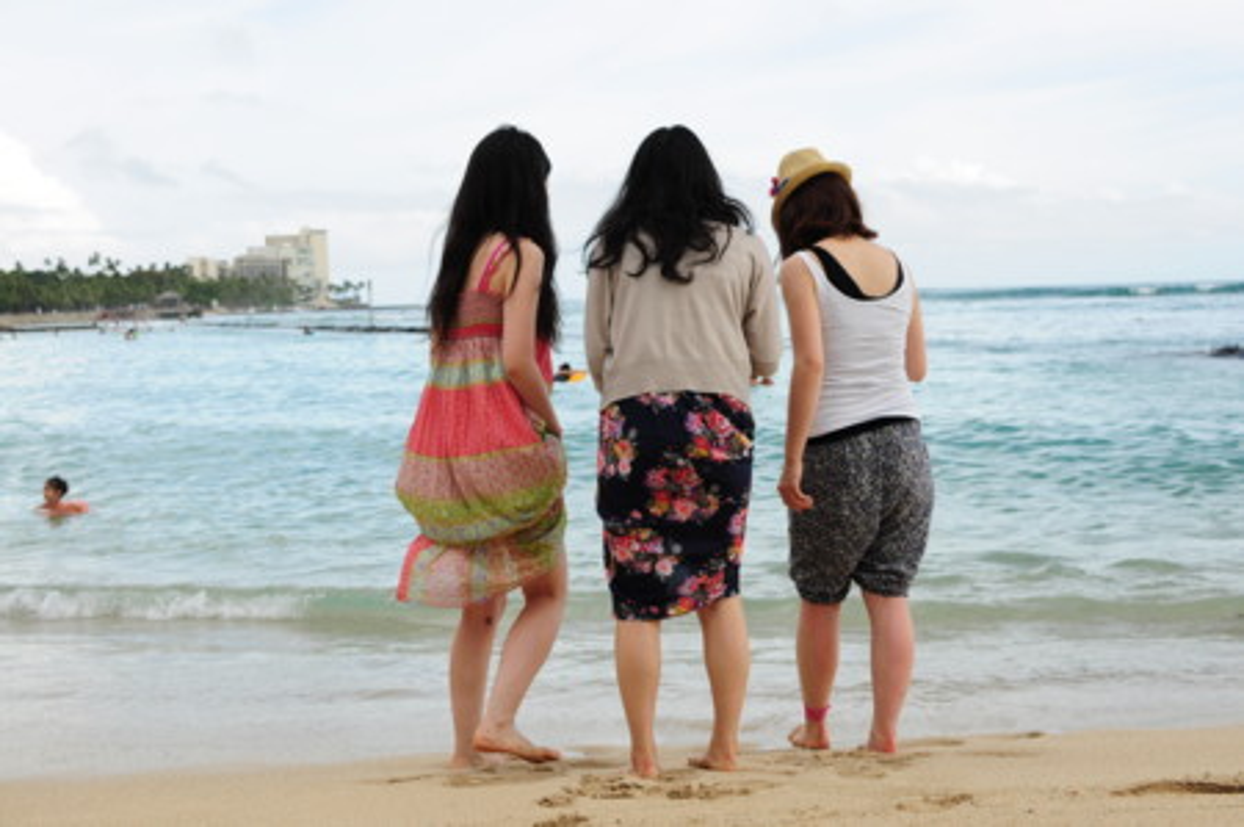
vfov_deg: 25.7
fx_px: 1812
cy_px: 414
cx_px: 622
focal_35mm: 52
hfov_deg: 37.9
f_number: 5
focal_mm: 35
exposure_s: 1/1000
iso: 400
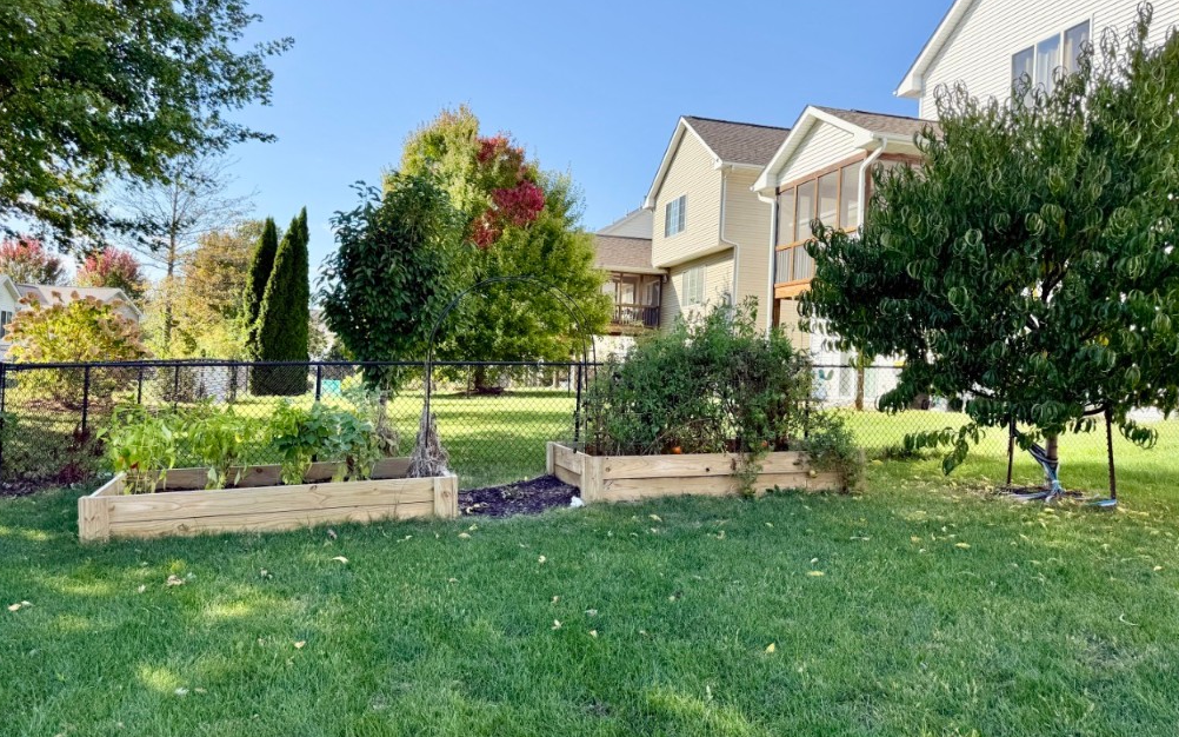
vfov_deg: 47.6
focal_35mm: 26
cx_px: 586
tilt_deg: +1.0
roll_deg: -3.1
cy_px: 352
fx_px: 835
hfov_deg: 70.4
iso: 80
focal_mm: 6.76
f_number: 1.78
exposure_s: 1/2232
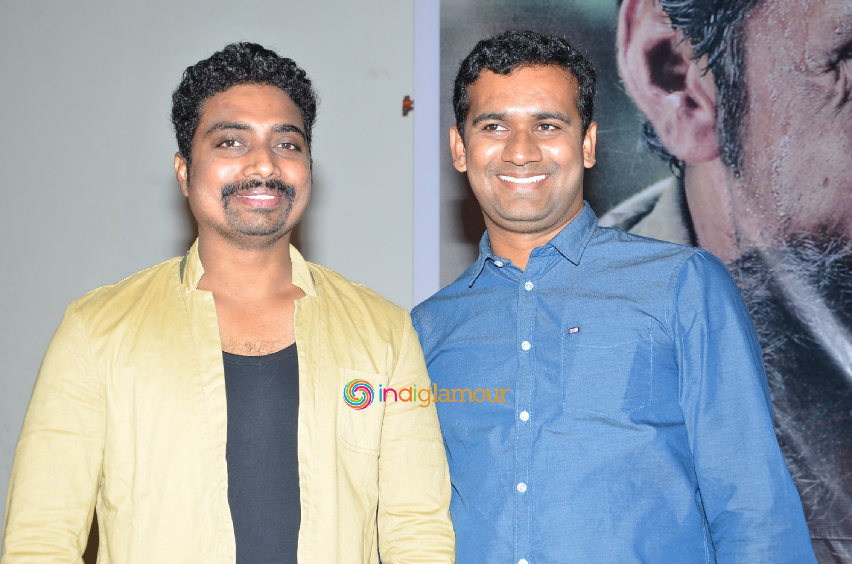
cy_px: 282
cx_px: 426
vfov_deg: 18.1
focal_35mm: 75
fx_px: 1771
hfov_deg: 27.0
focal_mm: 50
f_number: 5.6
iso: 320
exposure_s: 1/125
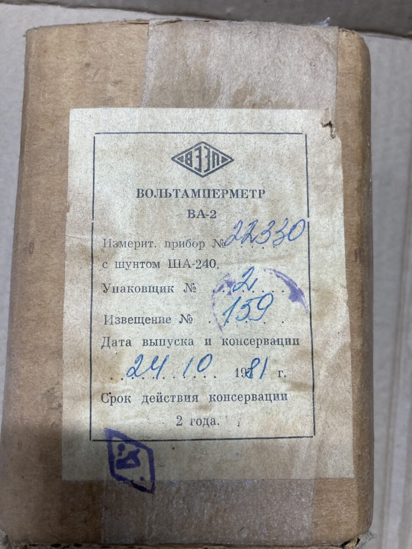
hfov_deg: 49.7
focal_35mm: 28
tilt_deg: -83.4
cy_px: 274
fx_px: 444
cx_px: 206
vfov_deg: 63.4
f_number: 1.8
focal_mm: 3.99
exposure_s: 1/50
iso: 100
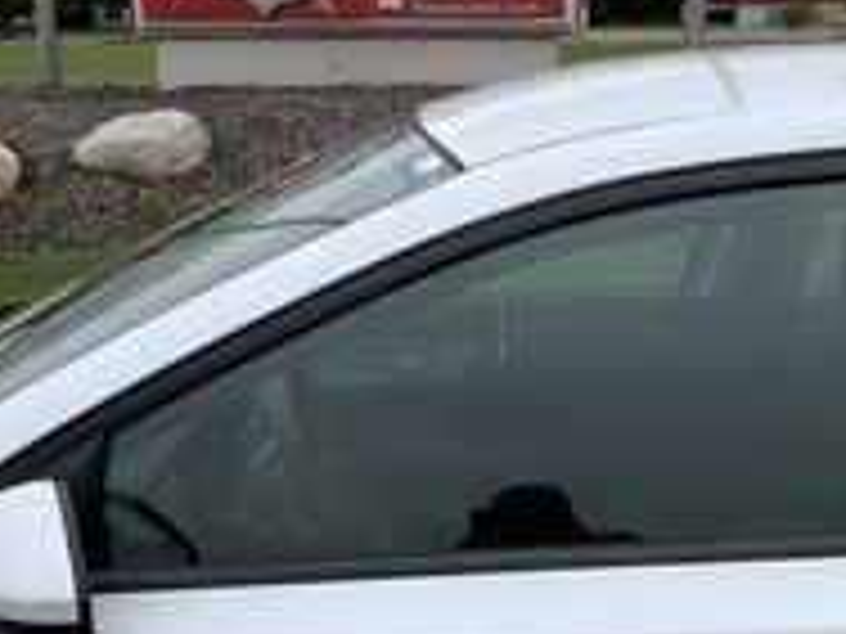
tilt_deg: -24.4
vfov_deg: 21.4
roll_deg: +4.8
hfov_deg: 29.4
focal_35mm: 66
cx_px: 464
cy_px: 647
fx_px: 1613
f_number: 2.4
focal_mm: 3.3
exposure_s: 1/397
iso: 25
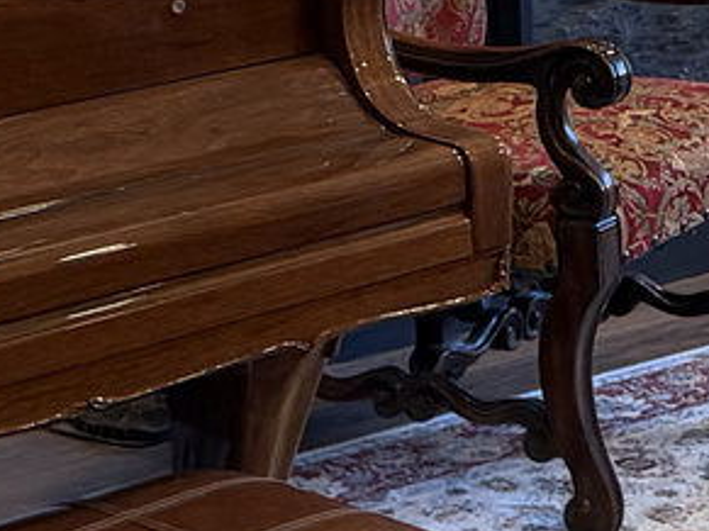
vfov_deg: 8.7
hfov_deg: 10.8
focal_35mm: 169
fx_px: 3460
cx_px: 1372
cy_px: 49
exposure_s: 1/120
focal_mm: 6.76
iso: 250
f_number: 1.78
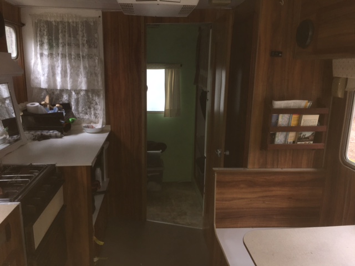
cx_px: 178
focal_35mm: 29
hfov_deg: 61.7
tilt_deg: -11.5
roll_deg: -1.8
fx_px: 297
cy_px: 133
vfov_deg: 48.2
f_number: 2.2
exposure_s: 1/25
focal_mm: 4.15
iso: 40
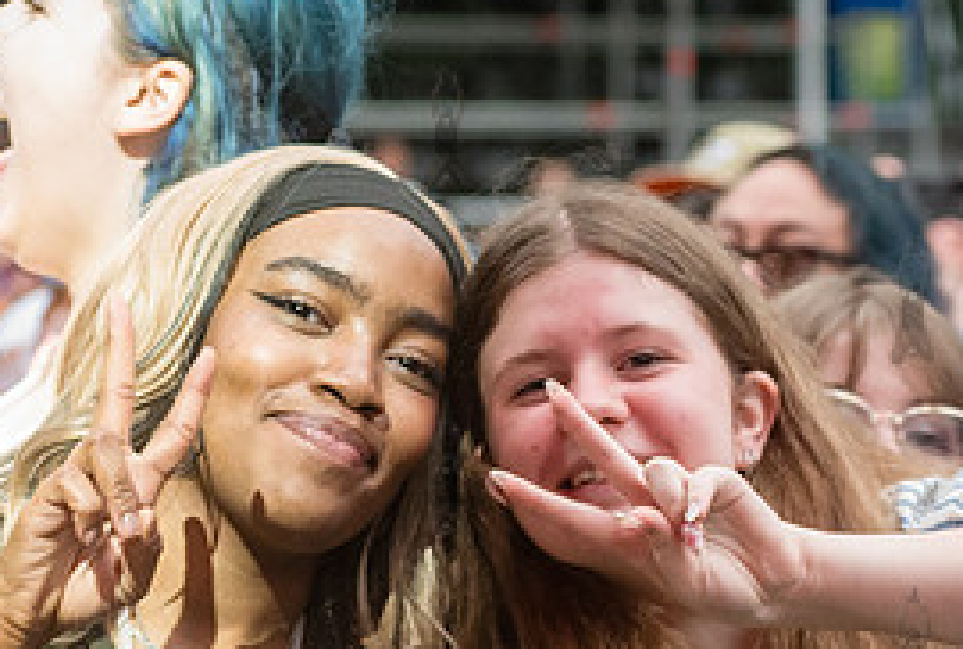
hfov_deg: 9.2
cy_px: 279
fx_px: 5958
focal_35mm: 222
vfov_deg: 6.2
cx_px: 298
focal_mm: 80
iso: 2500
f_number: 4.5
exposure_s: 1/250
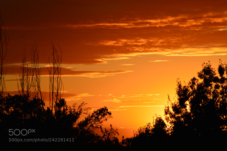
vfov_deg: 5.1
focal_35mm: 270
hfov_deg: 7.6
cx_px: 114
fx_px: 1701
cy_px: 76
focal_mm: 180
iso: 160
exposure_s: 1/500
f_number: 11
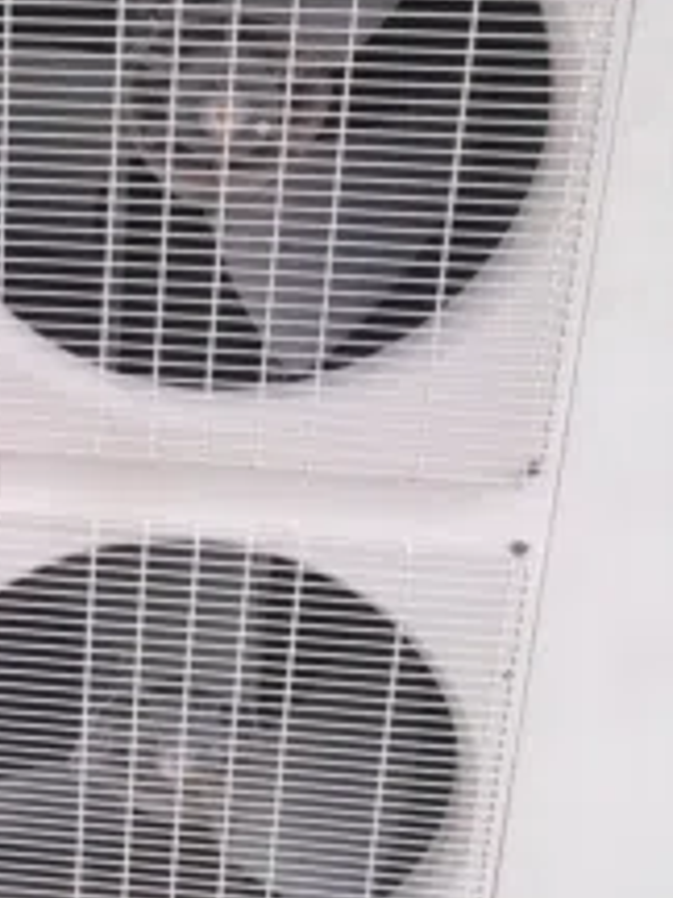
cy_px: 337
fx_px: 1996
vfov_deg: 25.3
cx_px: -183
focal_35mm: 77
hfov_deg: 18.0
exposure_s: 1/15285
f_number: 1.79
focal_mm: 4.74
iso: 139
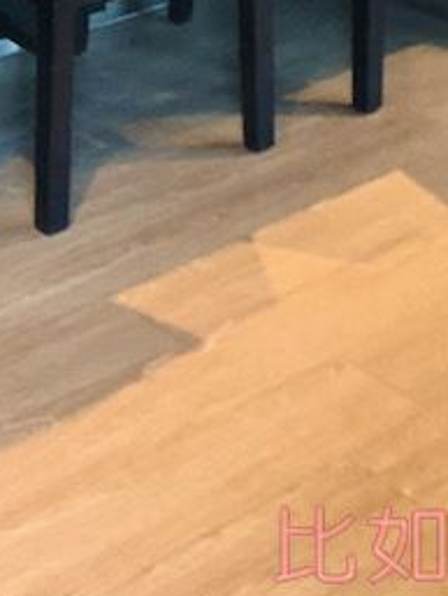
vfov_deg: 15.4
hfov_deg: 13.3
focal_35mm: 109
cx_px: -51
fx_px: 1879
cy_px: -492
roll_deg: -0.5
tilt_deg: -5.4
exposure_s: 1/30
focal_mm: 3.99
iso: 40
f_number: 1.8
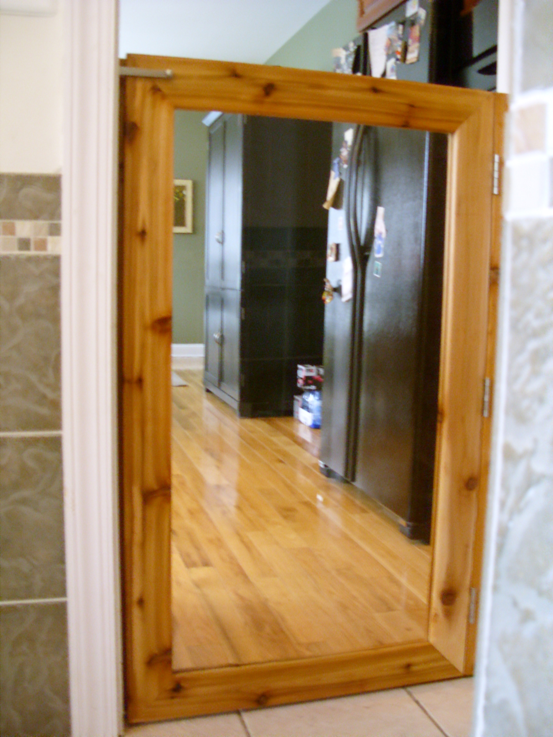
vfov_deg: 49.0
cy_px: 368
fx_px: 809
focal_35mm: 38
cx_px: 276
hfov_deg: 37.7
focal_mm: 6.3
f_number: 2.8
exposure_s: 1/7
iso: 300
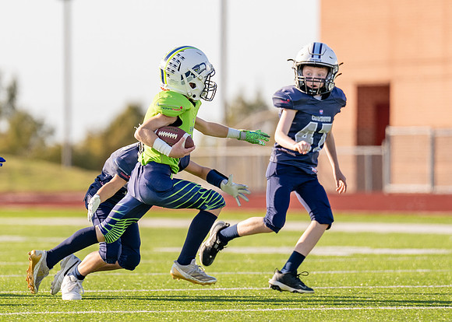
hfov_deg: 4.3
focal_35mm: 474
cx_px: 98
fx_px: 6081
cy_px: 175
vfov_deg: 3.0
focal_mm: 200
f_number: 2.8
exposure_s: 1/1000
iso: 100
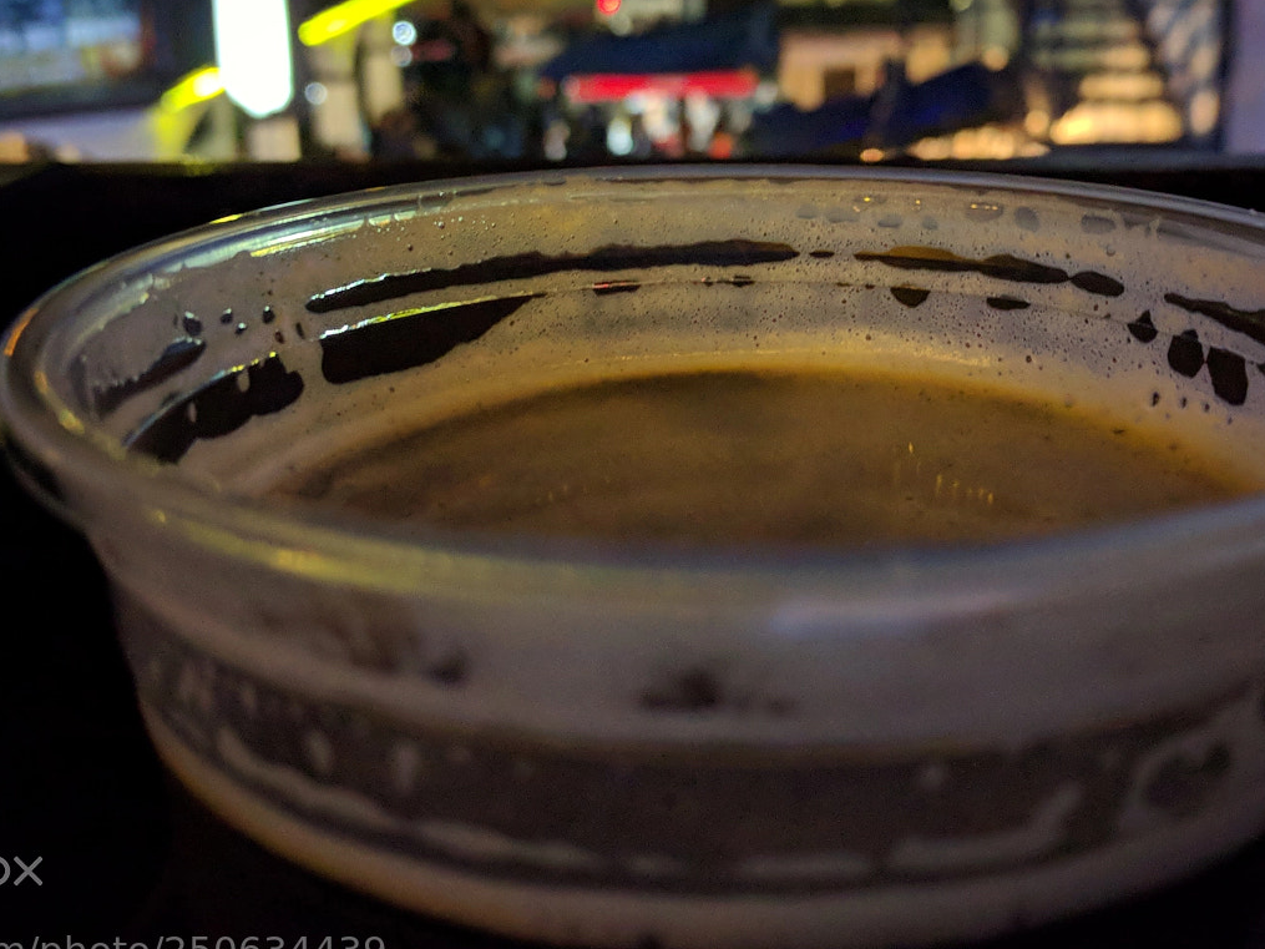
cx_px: 730
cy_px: 301
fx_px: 1498
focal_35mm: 41
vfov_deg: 34.7
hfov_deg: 45.6
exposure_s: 1/17.4
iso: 1446
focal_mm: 4.67
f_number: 2
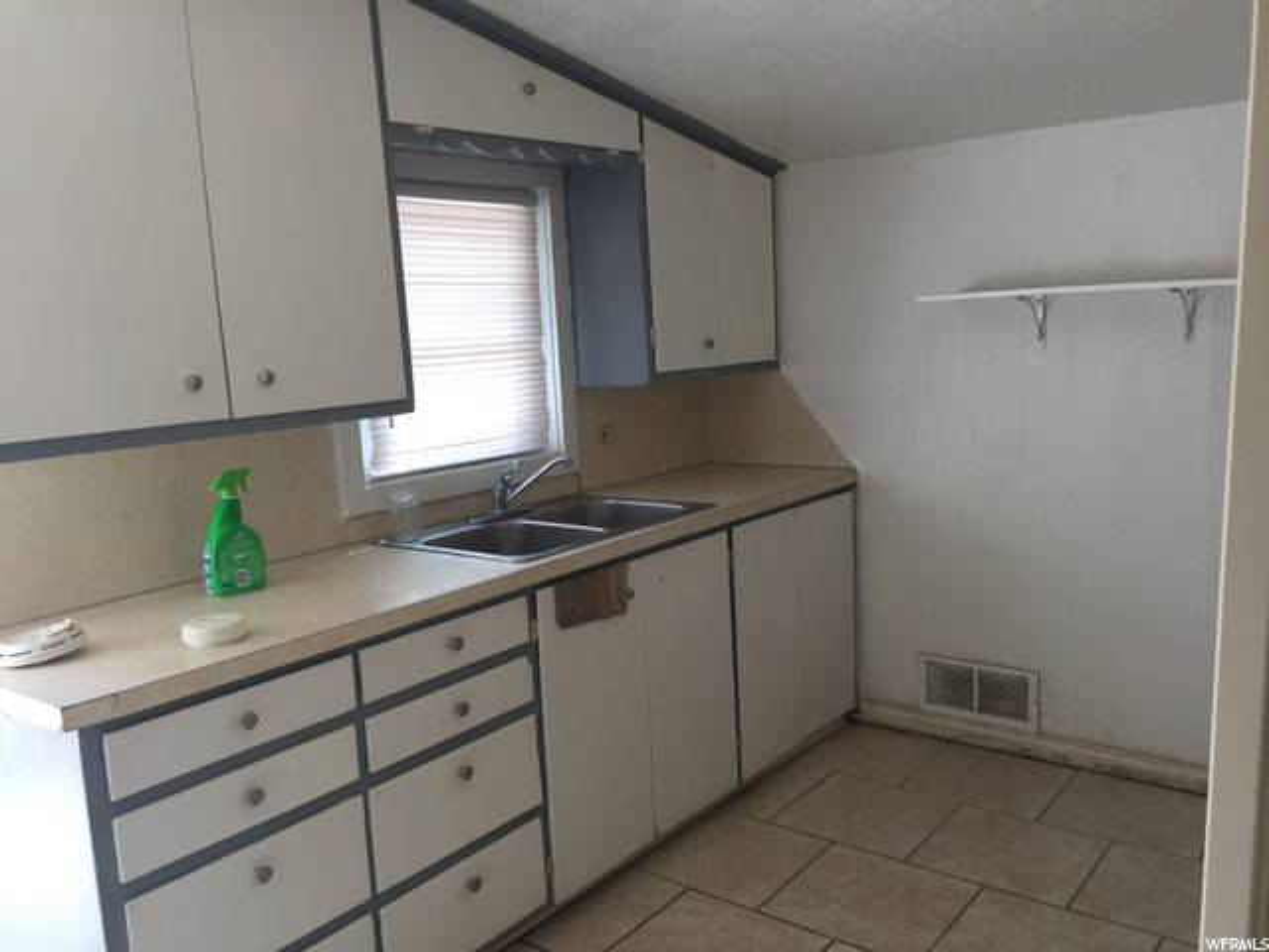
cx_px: 634
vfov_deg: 48.2
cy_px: 476
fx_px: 1063
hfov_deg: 61.7
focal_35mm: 29
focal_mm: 4.15
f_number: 2.2
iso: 40
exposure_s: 1/120
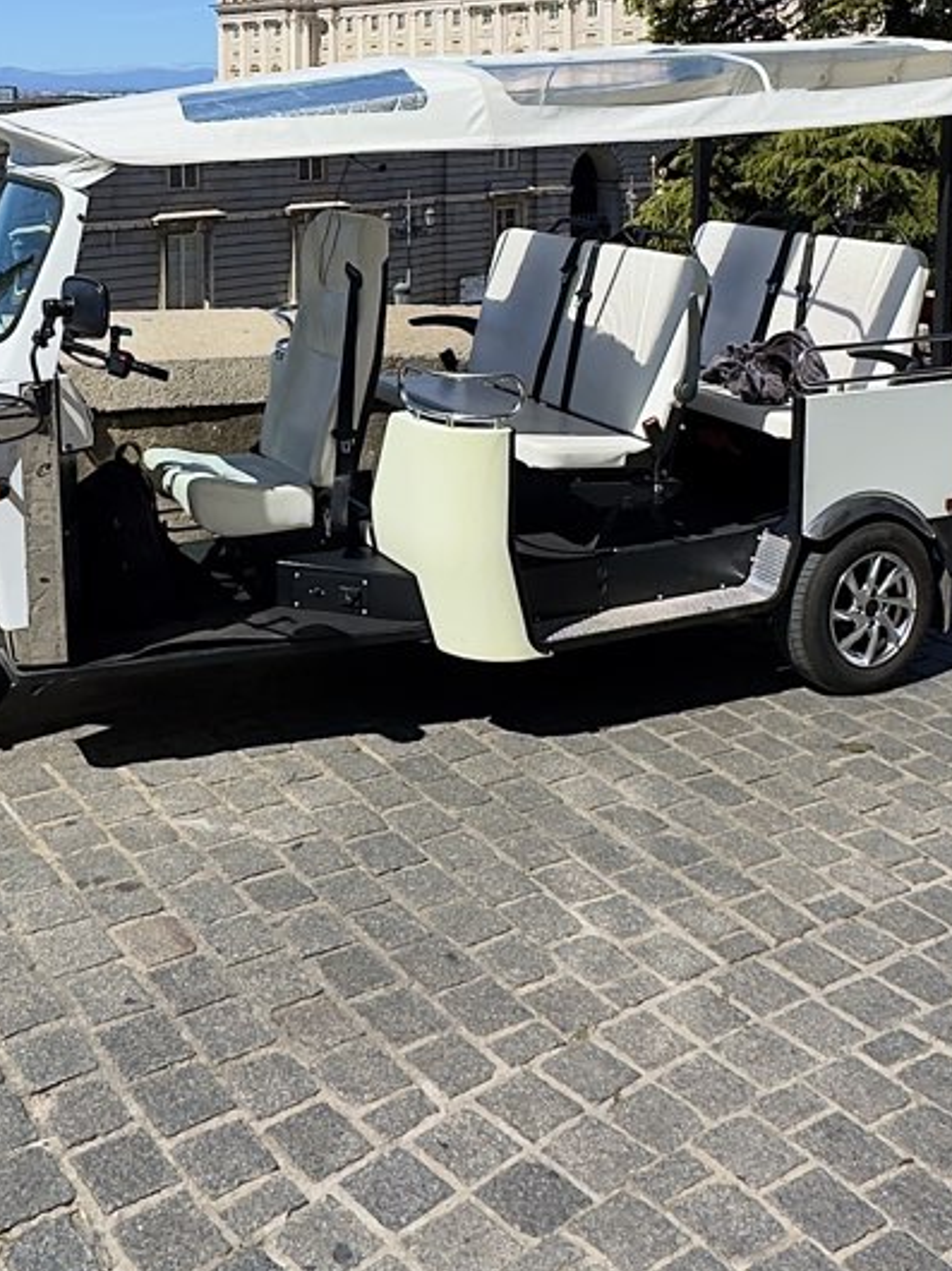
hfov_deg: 38.2
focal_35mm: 37
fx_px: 1358
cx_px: 321
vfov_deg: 46.1
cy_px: 168
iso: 50
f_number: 2.2
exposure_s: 1/2584
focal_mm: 2.22
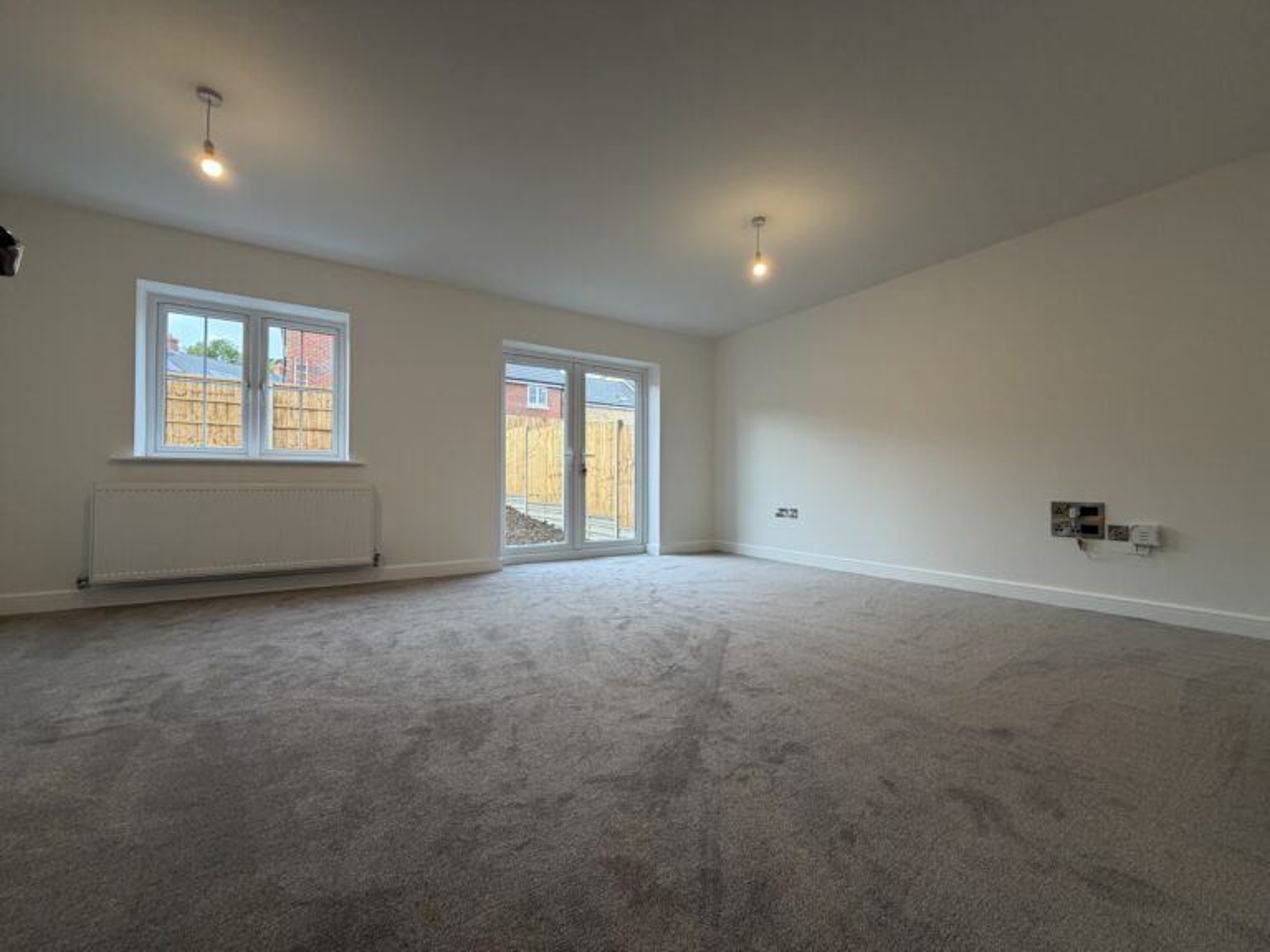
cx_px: 635
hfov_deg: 102.1
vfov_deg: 85.7
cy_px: 476
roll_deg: -0.1
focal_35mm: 14
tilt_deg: +1.2
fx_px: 514
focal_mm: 2.22
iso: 160
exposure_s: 1/100
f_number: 2.2
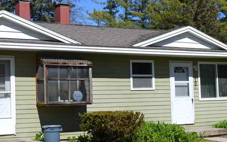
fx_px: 414
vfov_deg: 19.4
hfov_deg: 30.1
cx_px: 56
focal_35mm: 67
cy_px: 74
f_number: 9
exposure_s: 1/320
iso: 100
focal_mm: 20
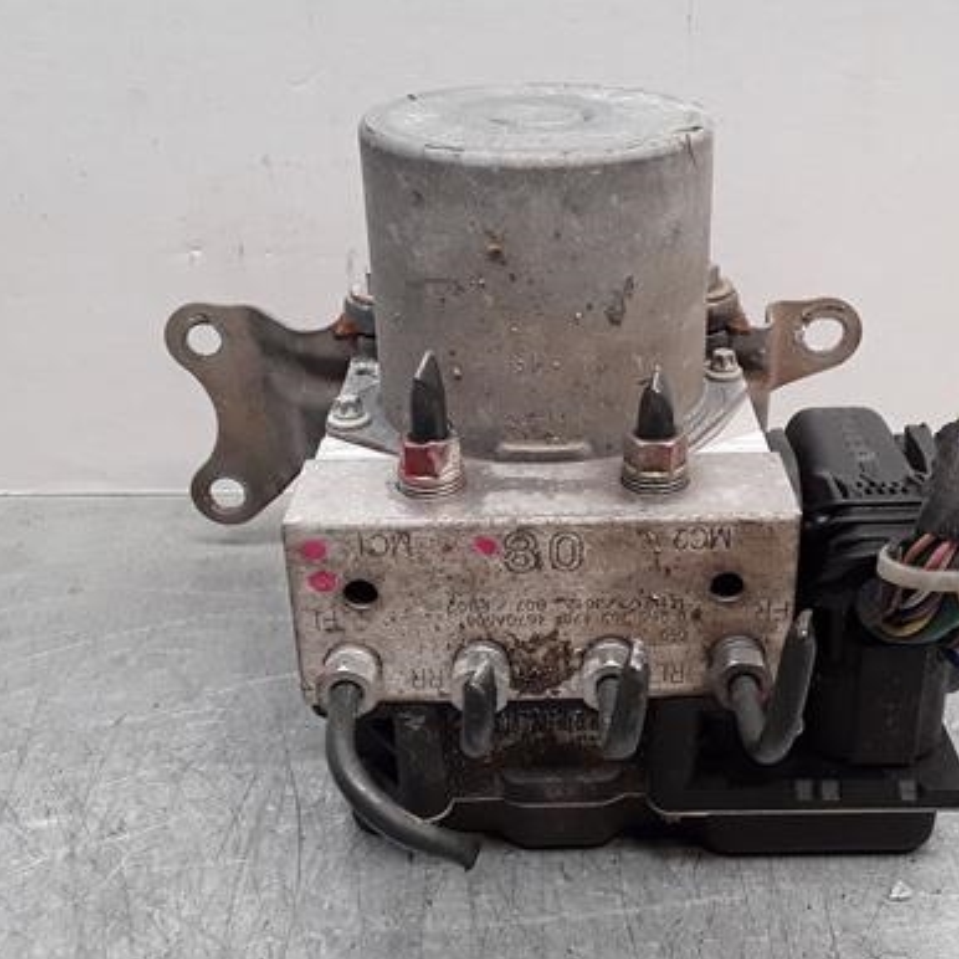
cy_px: 492
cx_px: 584
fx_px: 1285
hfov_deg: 40.7
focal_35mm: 41
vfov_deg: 40.9
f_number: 1.9
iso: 50
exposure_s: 1/50
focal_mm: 2.91
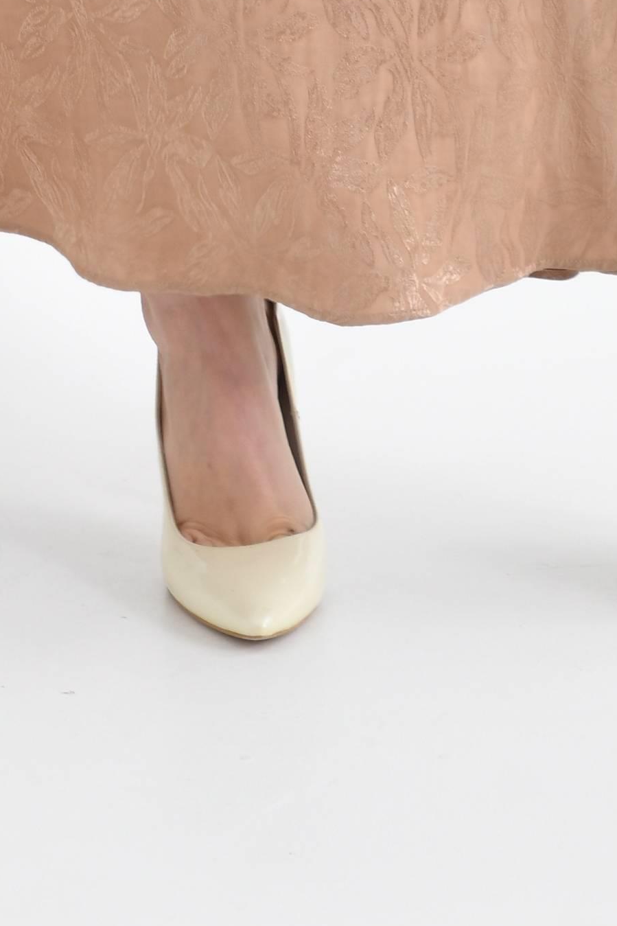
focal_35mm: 257
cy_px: -1091
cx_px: 152
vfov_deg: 7.6
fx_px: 6608
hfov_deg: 5.3
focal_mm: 56
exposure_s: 1/125
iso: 250
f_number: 7.1
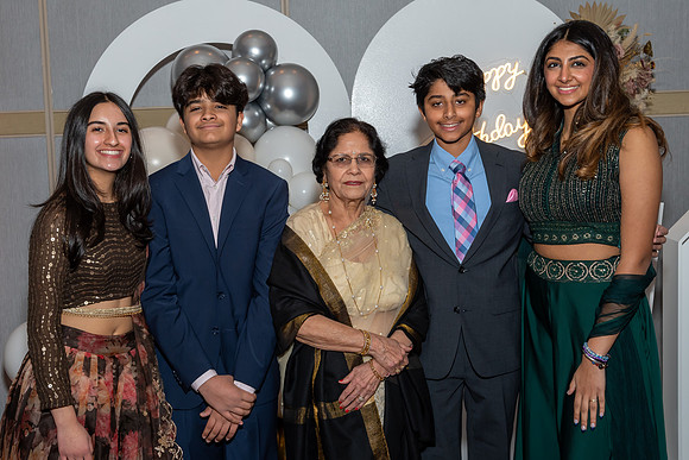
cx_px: 329
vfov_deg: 27.2
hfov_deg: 39.9
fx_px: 949
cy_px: 222
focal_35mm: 50
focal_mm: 31
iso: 500
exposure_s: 1/250
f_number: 7.1
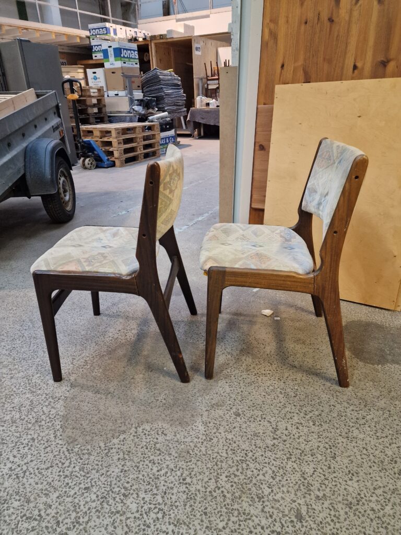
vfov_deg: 73.9
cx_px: 200
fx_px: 355
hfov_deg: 58.9
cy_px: 268
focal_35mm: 23
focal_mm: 6.4
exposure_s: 1/100
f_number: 1.8
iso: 800
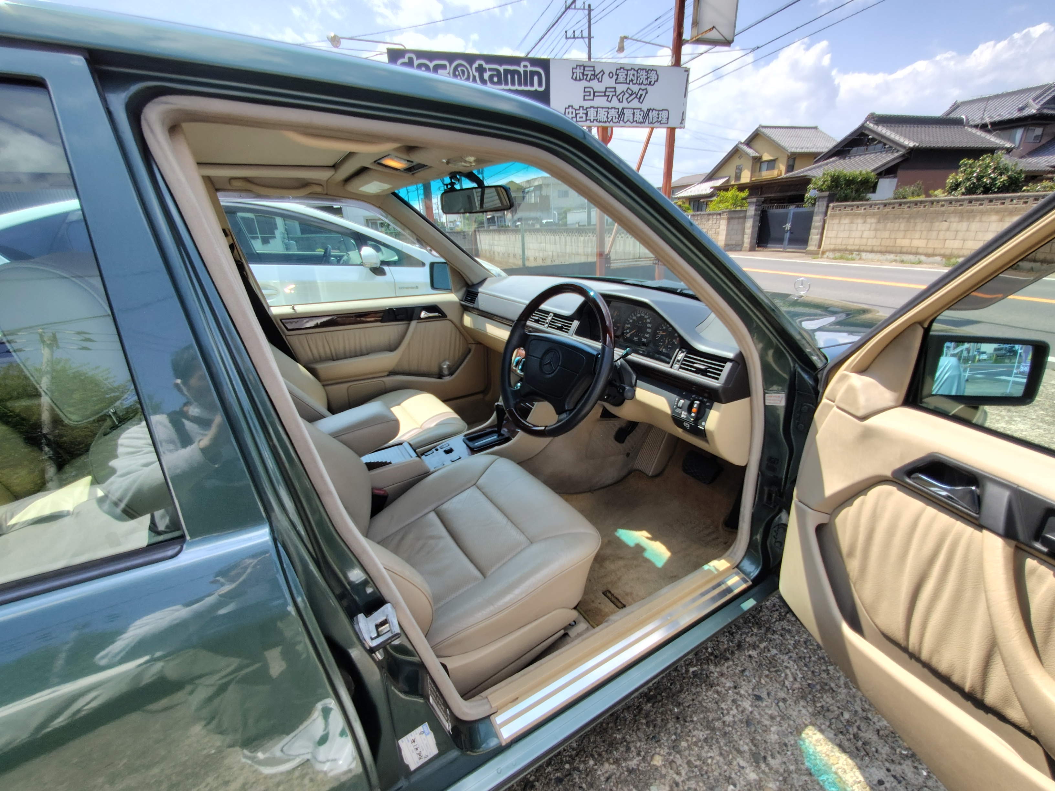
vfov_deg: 81.7
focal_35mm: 15
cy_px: 396
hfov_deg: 98.2
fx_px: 457
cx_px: 528
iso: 50
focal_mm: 1.6
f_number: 2.4
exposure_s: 1/342
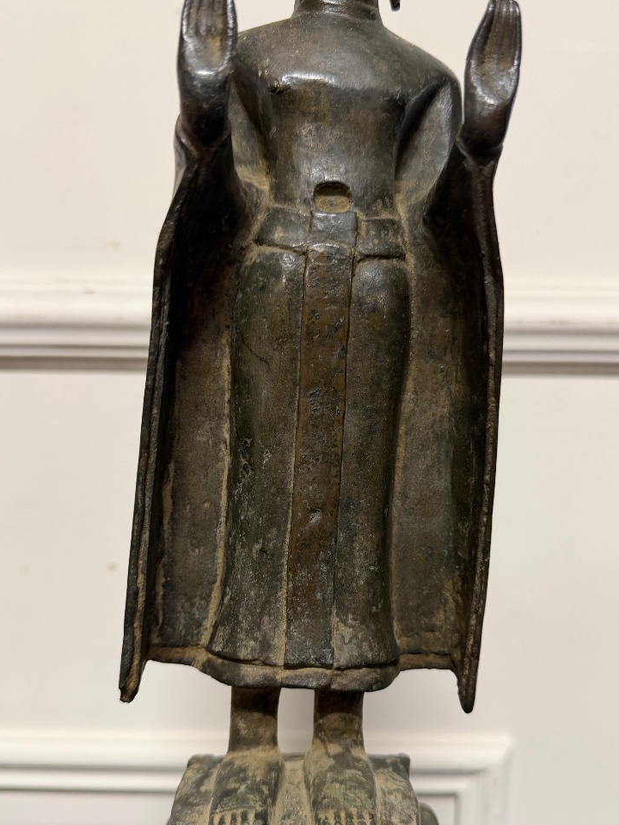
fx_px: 715
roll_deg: -1.0
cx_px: 322
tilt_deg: -8.2
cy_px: 474
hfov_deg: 46.8
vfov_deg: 59.7
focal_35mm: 30
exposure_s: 1/50
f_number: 1.78
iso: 160
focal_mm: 6.76
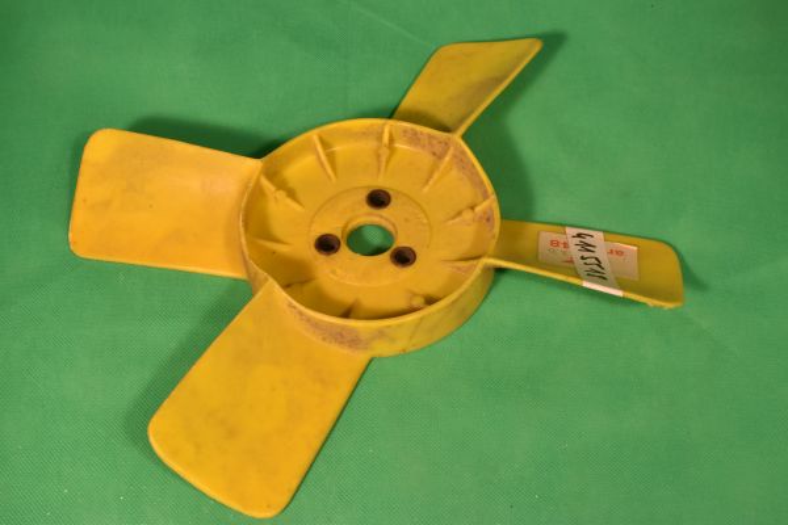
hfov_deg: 37.9
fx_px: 1149
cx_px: 394
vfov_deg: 25.8
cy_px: 262
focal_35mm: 52
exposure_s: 1/60
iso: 800
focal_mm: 35
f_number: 18
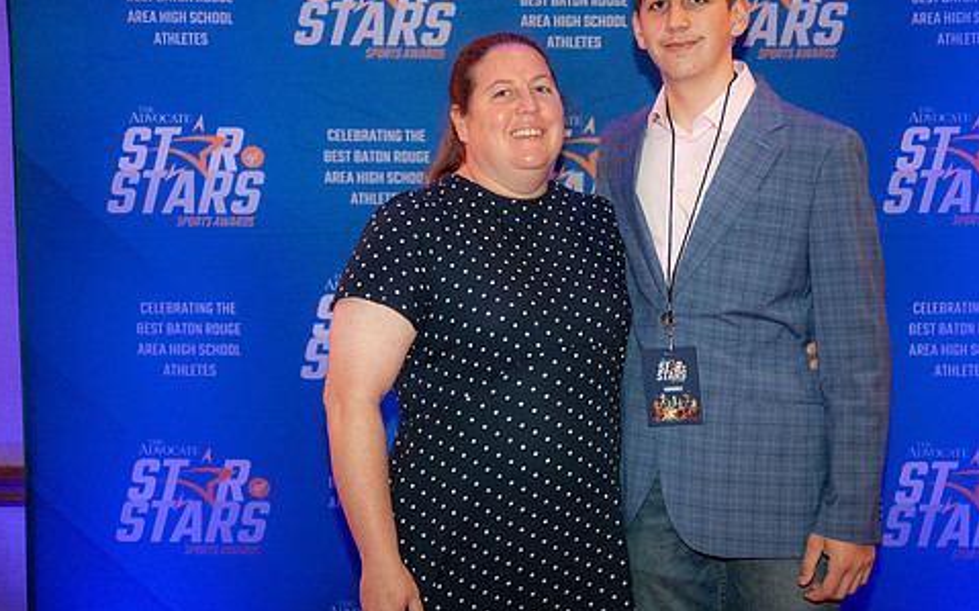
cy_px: 230
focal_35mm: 58
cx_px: 566
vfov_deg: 22.3
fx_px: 1547
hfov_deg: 35.0
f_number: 2.8
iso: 1600
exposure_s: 1/80
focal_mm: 47
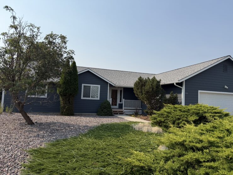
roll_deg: -2.2
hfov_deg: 71.6
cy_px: 88
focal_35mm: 24
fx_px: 162
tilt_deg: +4.3
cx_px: 116
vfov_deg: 56.8
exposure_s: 1/6711
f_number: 1.78
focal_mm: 6.76
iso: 80
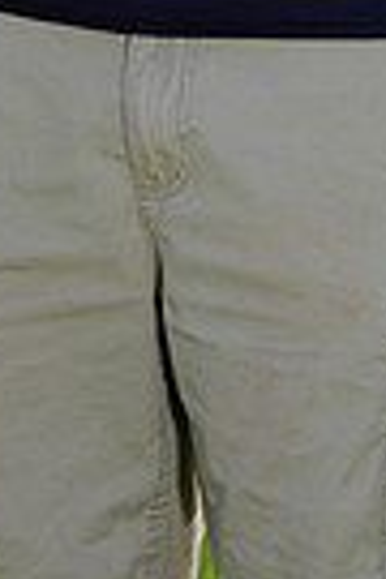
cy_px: -425
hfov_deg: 2.4
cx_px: 11
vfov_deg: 3.6
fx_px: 9119
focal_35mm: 567
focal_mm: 132
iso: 100
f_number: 8
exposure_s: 1/250
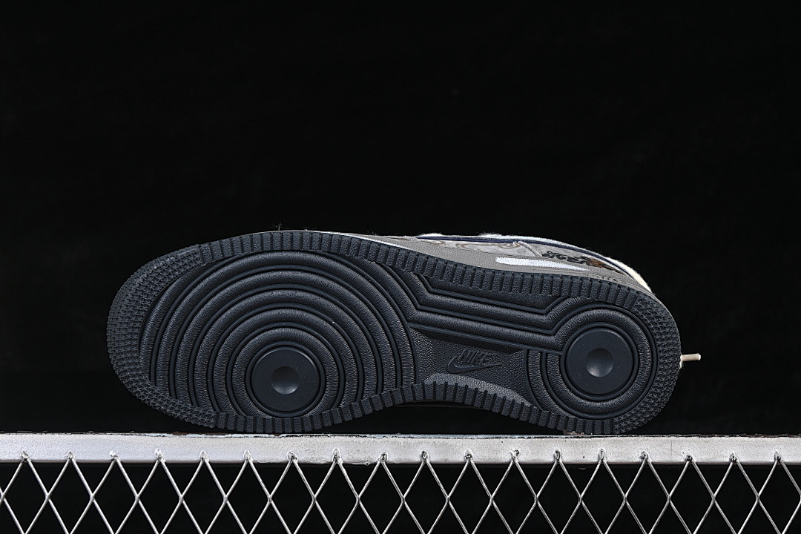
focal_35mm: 75
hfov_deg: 27.0
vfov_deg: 18.2
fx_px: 1669
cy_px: 267
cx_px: 400
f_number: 6.3
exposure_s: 1/60
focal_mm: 50
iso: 160
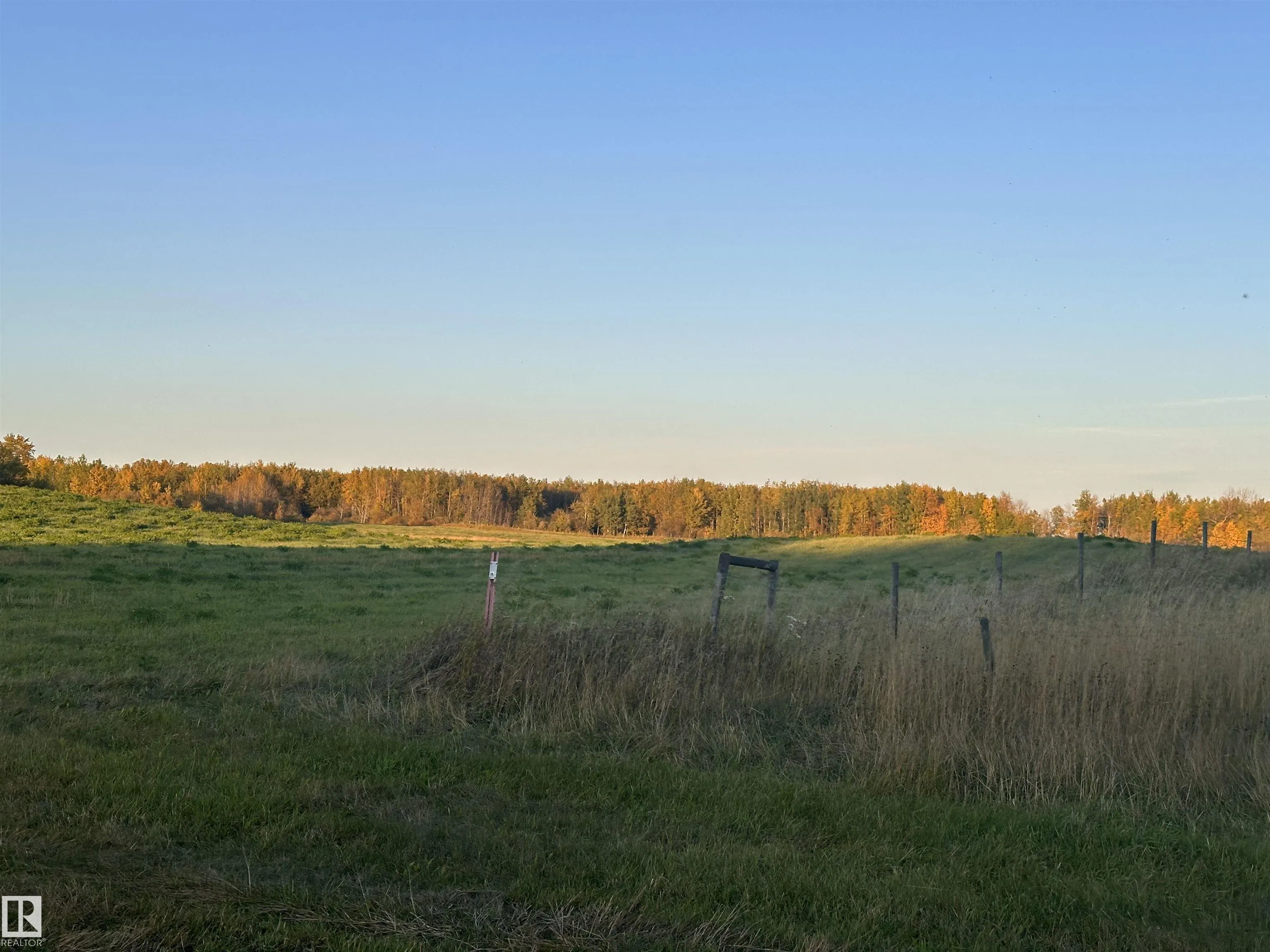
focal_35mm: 48
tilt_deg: +4.6
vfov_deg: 30.3
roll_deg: -0.1
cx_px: 635
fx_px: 1761
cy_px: 476
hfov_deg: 39.7
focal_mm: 6.86
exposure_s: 1/1590
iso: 64
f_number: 1.78
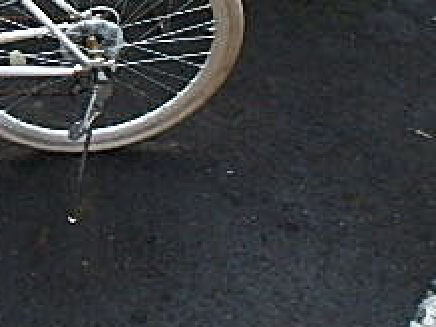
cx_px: -14
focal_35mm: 62
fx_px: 781
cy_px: -144
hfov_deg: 28.9
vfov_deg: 20.7
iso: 800
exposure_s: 1/10
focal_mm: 3.7
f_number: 3.5
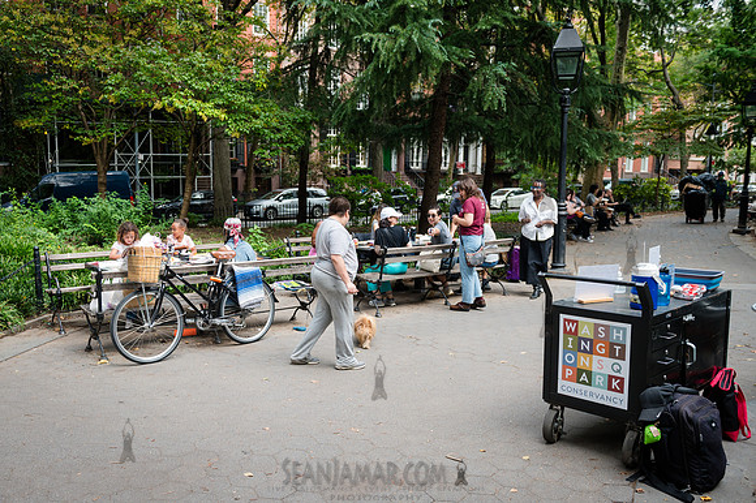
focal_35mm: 31
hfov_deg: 60.4
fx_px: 646
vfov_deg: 42.5
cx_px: 325
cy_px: 277
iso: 320
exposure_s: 1/320
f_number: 4
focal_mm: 27
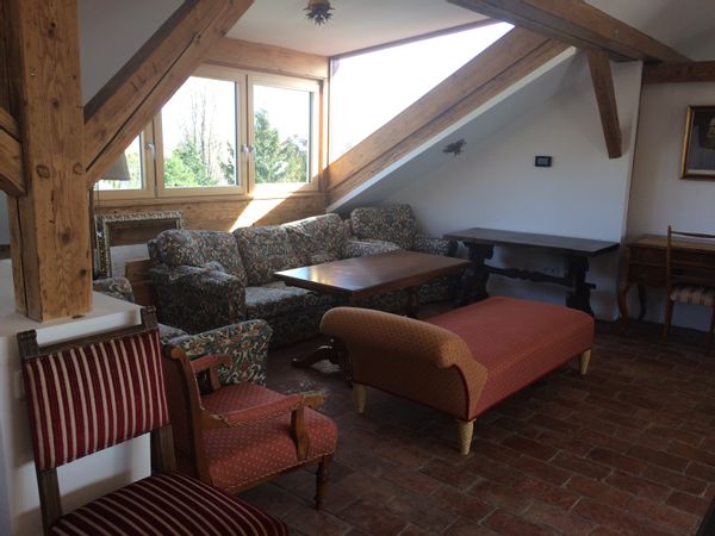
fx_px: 599
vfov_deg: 48.2
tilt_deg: -11.3
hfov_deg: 61.7
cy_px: 268
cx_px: 358
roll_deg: -1.9
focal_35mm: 29
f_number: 2.2
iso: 32
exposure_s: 1/118
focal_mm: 4.15
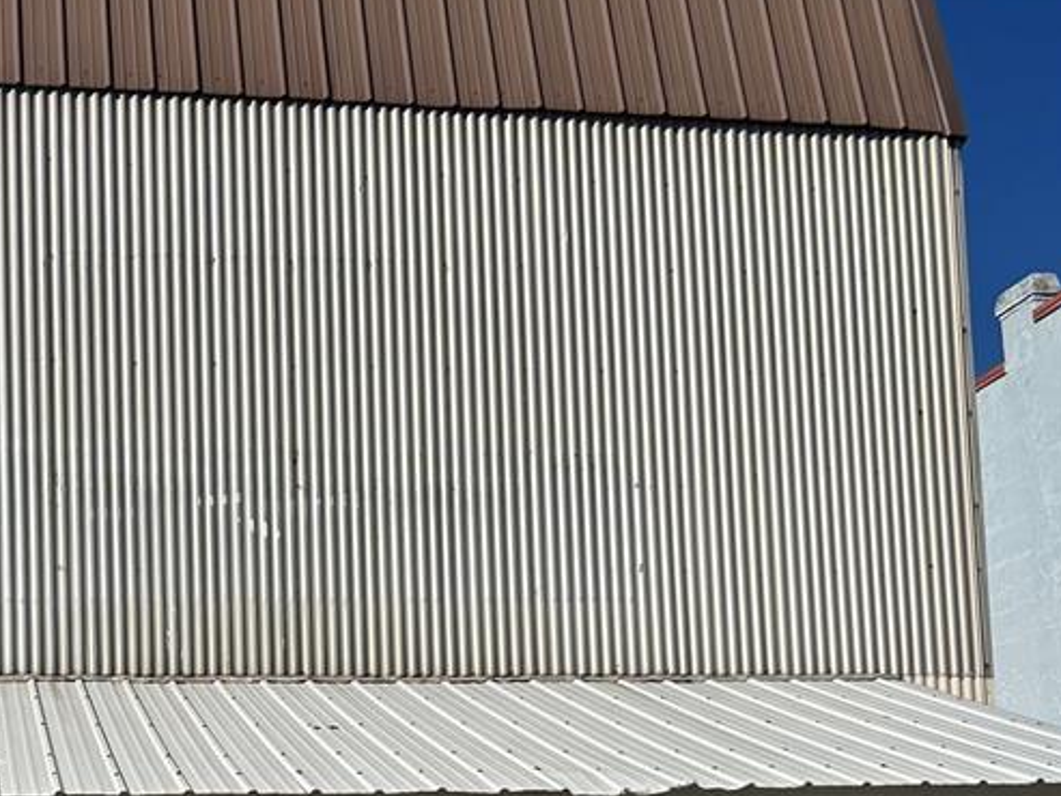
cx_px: 196
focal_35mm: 54
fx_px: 1656
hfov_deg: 34.3
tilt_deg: +6.5
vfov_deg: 25.7
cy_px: 800
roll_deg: +1.5
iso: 50
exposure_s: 1/9434
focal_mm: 5.7
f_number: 1.5
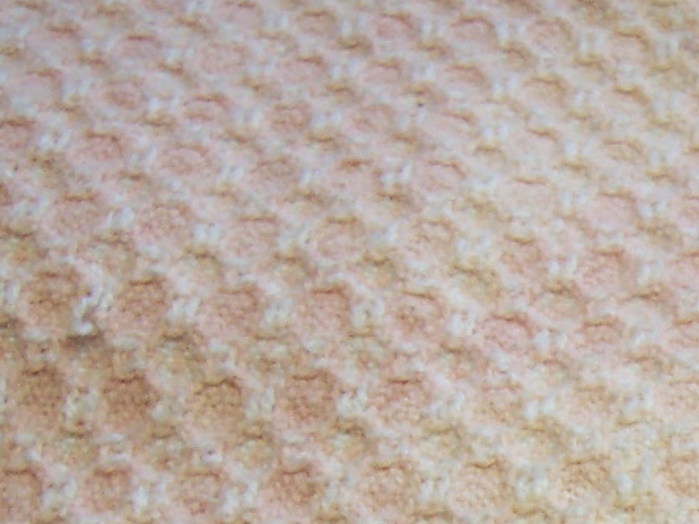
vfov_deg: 14.1
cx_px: 861
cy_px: 699
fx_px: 2019
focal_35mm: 100
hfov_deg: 18.5
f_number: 2.8
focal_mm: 5.6
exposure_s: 1/60
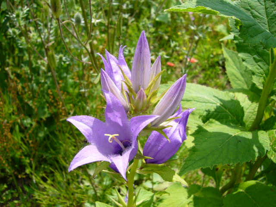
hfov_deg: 52.6
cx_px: 138
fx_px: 279
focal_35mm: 35
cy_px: 104
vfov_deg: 40.7
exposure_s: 1/250
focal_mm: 5.8
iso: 80
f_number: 5.6
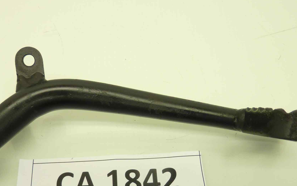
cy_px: 142
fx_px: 332
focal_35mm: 41
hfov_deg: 48.0
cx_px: 120
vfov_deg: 30.7
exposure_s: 1/25
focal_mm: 4.1
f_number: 3.3
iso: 80
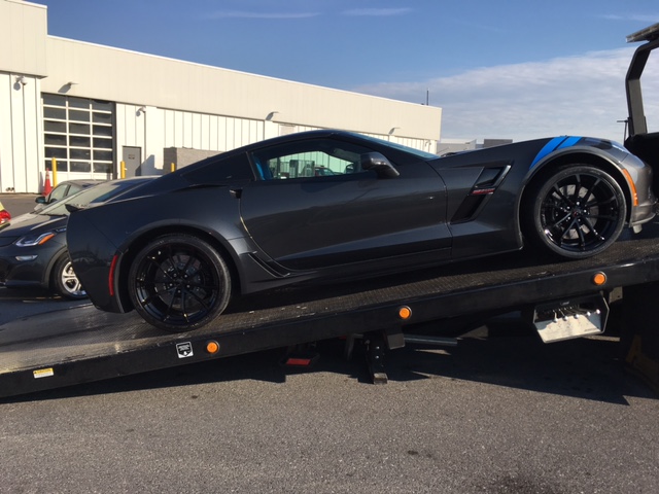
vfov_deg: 48.2
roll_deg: -3.2
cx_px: 330
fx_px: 552
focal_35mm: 29
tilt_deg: -6.7
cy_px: 247
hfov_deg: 61.7
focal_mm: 4.15
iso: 25
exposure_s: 1/1637
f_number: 2.2
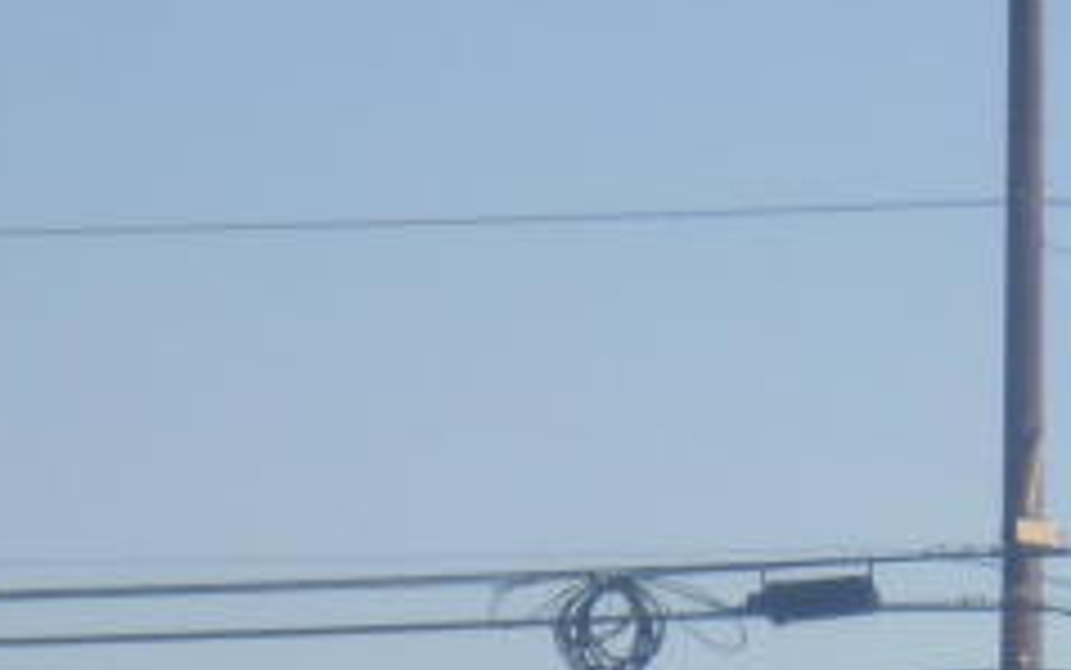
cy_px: 1075
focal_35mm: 520
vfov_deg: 2.5
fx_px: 15185
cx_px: 1305
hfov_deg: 4.0
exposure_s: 1/320
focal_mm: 18.9
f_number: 5.9
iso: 100
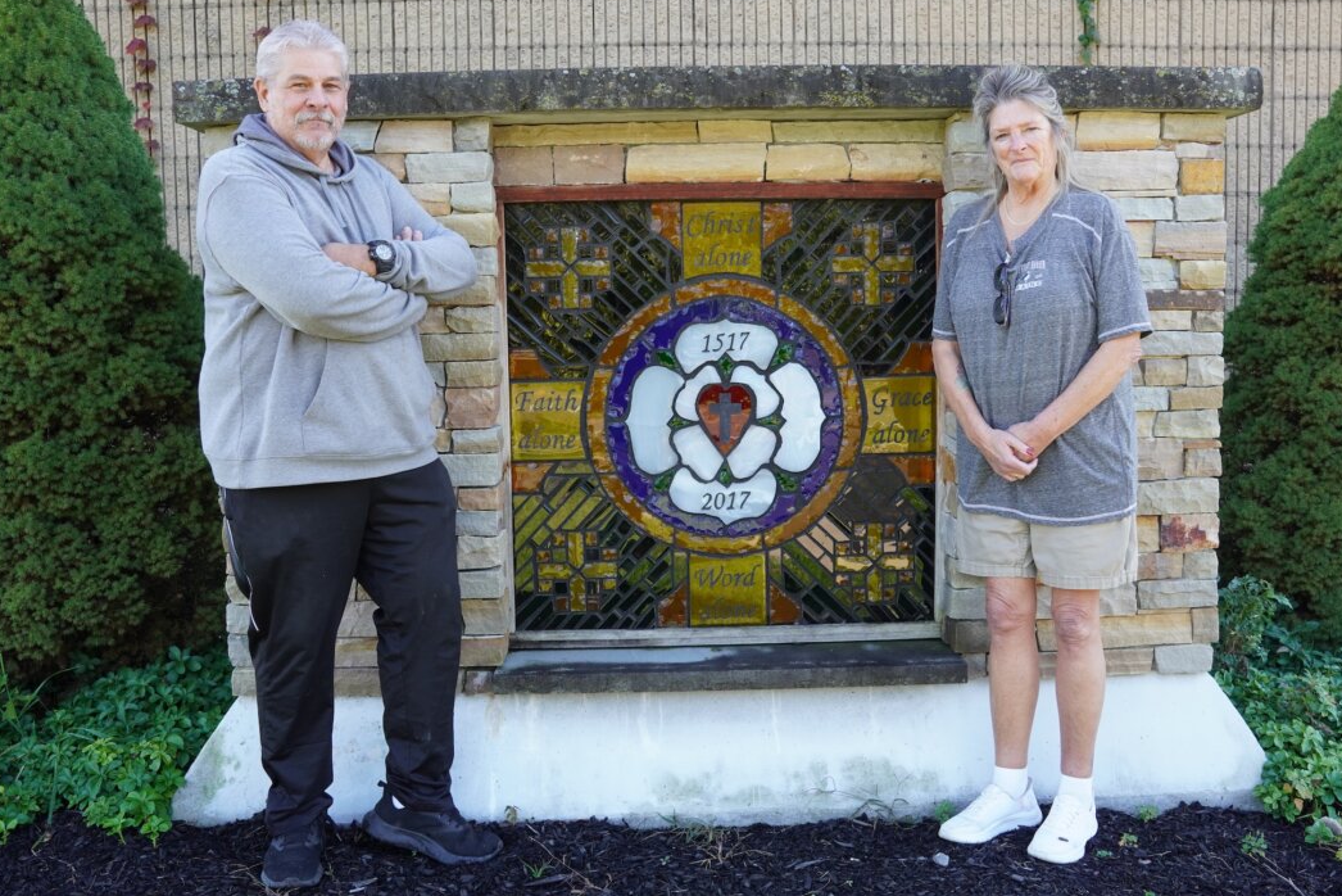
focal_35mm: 33
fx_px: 1224
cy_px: 435
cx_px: 684
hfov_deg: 57.5
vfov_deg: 40.2
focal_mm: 21.2
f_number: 5.6
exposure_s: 1/125
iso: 400
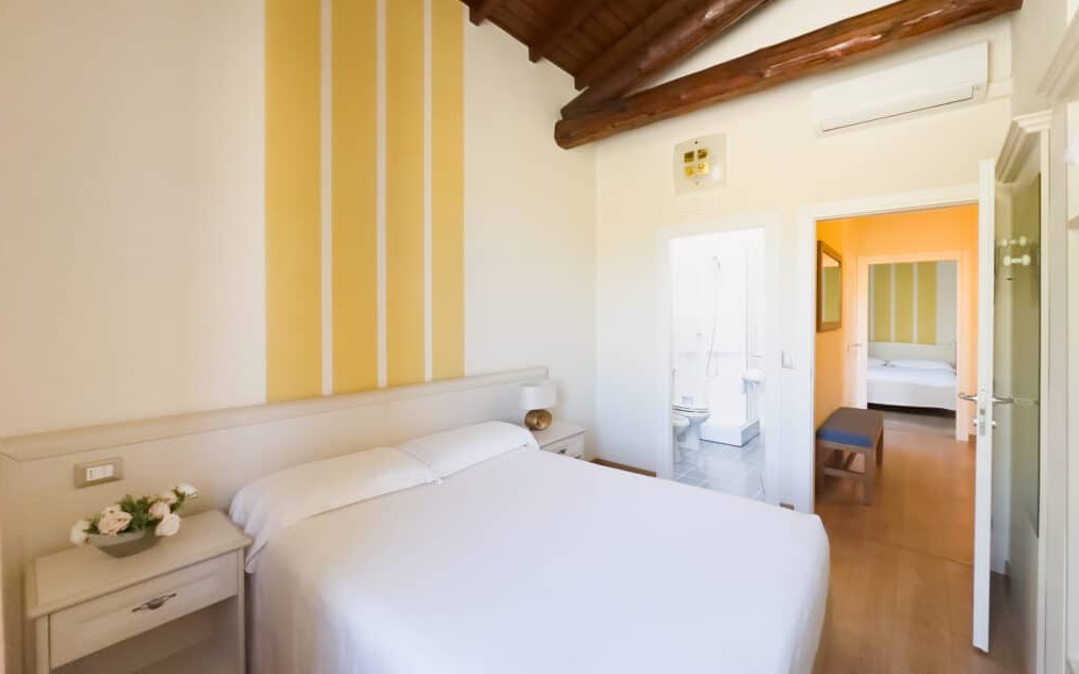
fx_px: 441
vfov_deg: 74.8
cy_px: 325
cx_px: 535
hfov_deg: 101.5
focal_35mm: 15
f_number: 2.2
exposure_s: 1/100
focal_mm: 2.22
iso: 250
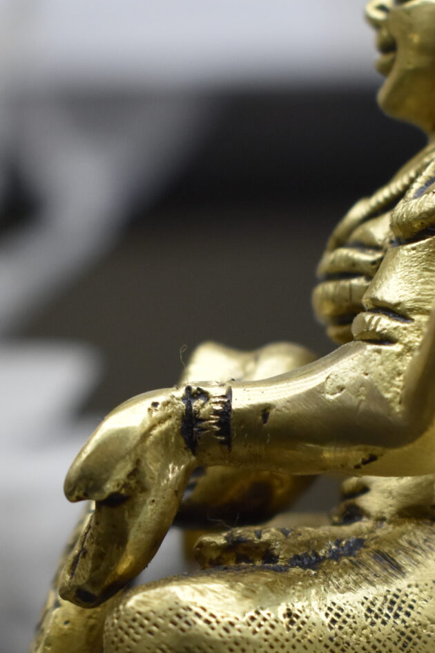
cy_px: 501
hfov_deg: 11.2
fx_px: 2209
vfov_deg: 16.7
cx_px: 302
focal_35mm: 122
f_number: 4.2
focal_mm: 30
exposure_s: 1/60
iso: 1000
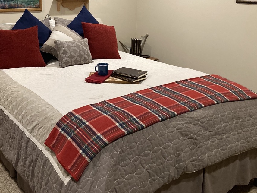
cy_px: 54
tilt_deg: -10.6
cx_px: 97
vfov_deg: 33.8
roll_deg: +0.2
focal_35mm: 42
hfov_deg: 44.4
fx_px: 312
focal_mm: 3.99
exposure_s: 1/60
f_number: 1.8
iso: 250
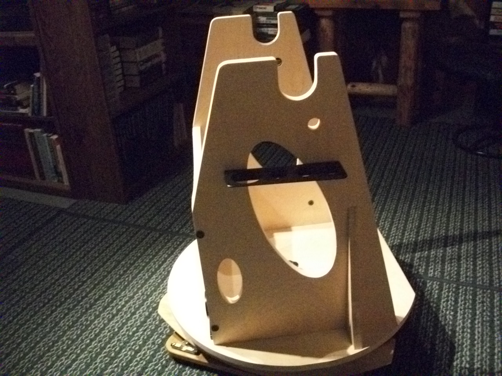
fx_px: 464
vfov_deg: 44.2
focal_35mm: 32
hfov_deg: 56.8
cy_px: 188
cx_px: 251
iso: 1000
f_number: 2.9
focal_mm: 5.7
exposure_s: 1/30
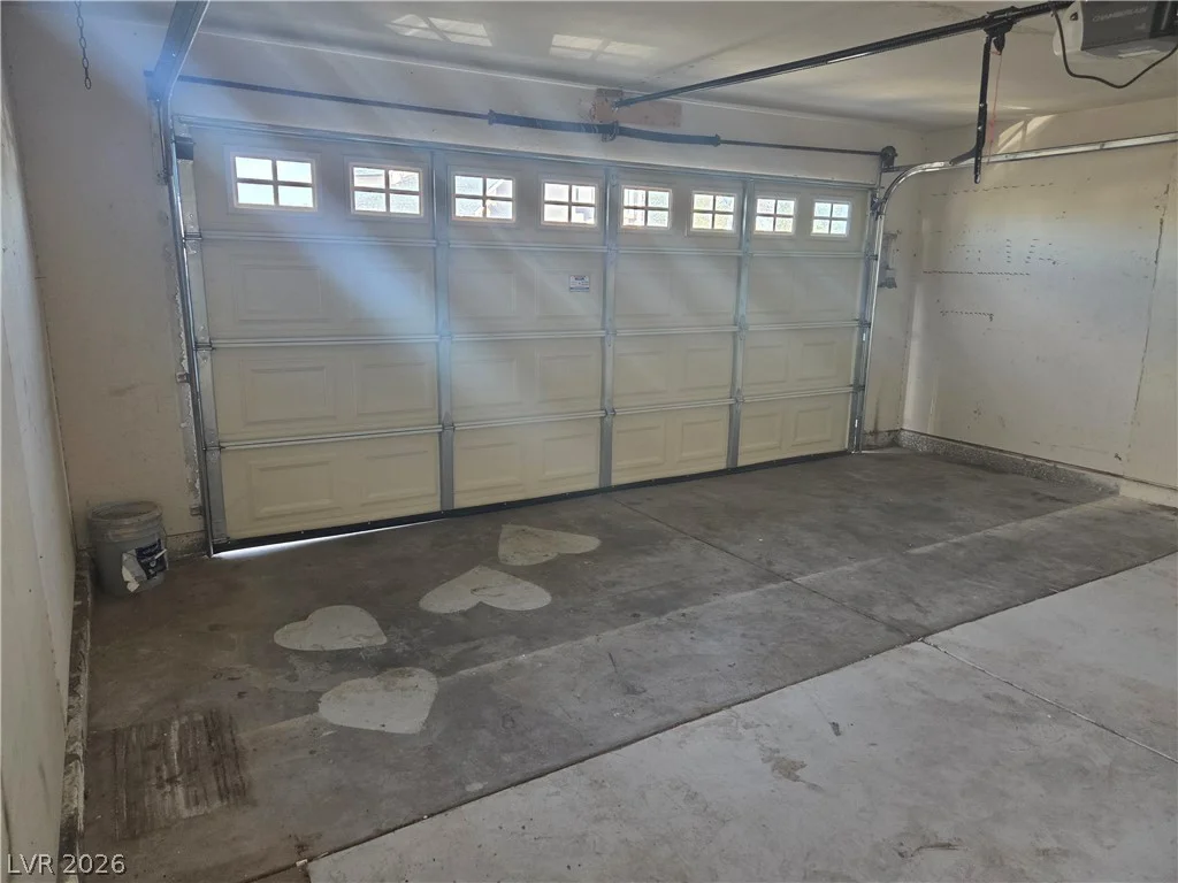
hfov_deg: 73.9
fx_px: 783
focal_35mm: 23
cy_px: 442
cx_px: 589
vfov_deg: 58.9
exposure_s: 1/120
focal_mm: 5.4
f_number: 1.8
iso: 250
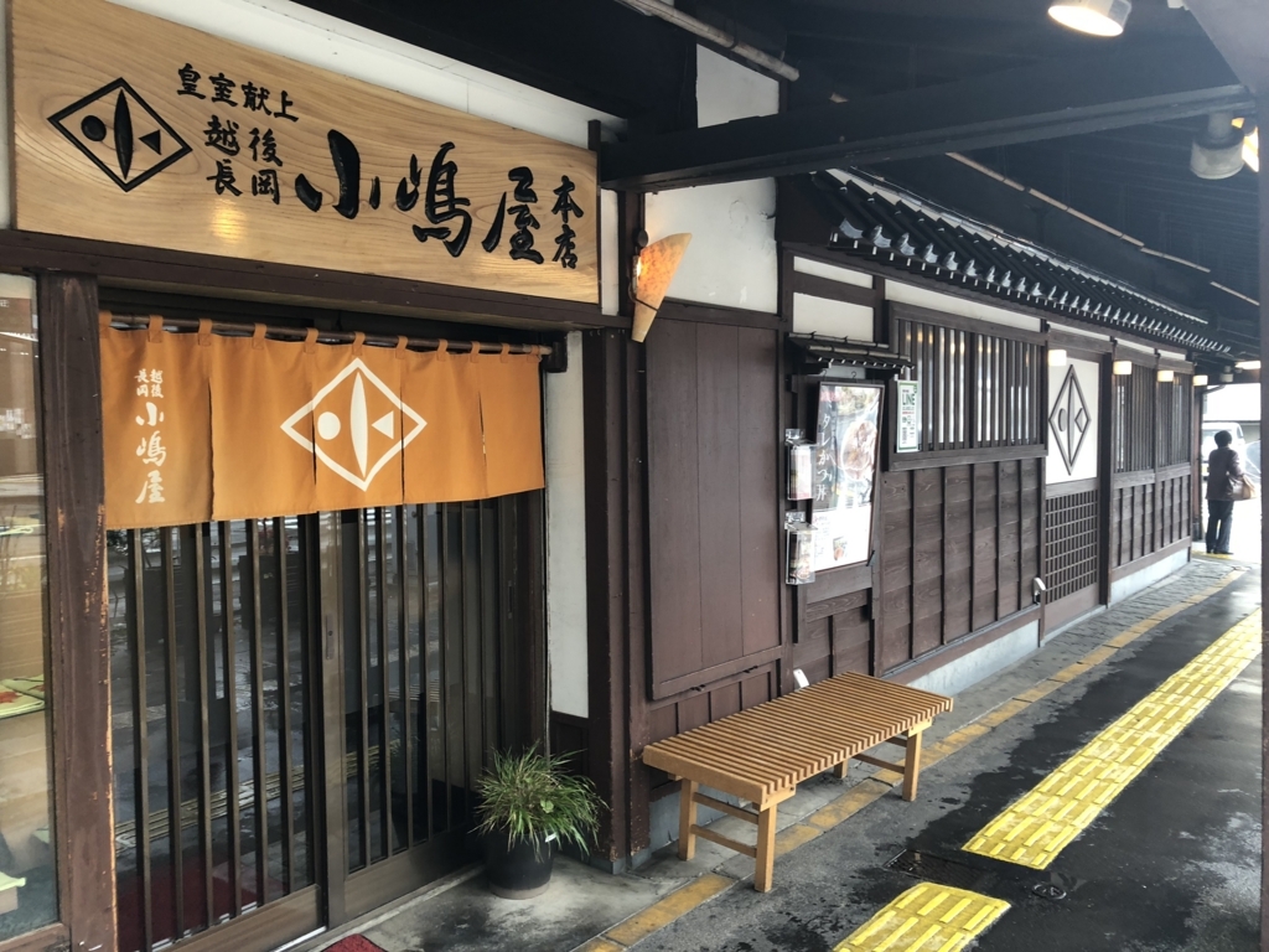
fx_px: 1026
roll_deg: +0.8
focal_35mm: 28
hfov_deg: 63.4
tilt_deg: -2.8
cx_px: 634
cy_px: 476
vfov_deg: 49.7
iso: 25
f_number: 1.8
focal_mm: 4
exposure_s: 1/33
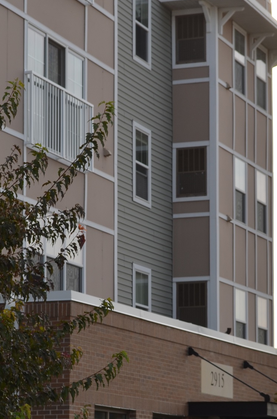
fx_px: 1681
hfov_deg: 9.4
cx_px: 88
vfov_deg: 14.1
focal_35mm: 145
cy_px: 294
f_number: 8
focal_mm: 44
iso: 100
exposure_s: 1/200
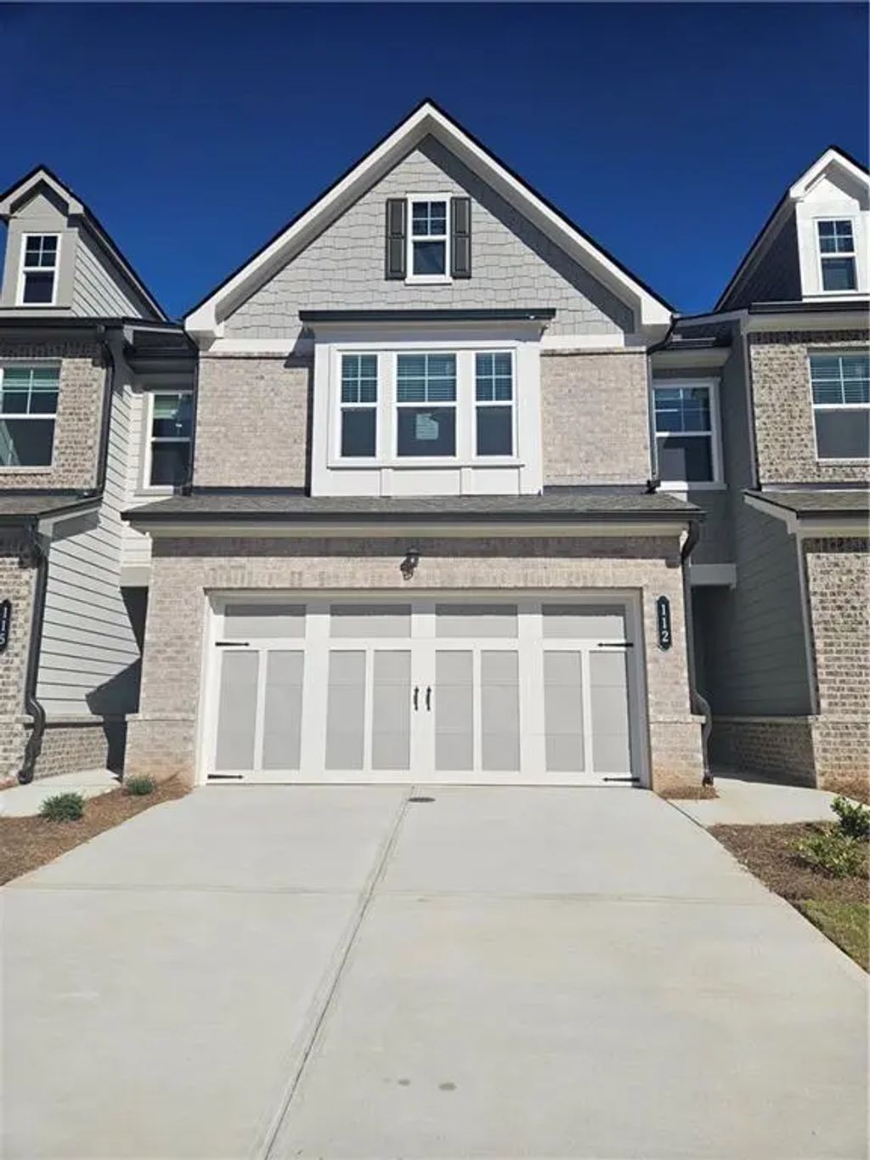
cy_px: 580
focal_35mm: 23
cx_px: 435
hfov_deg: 58.9
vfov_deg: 73.9
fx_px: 771
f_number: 1.8
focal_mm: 5.4
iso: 25
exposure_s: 1/4529
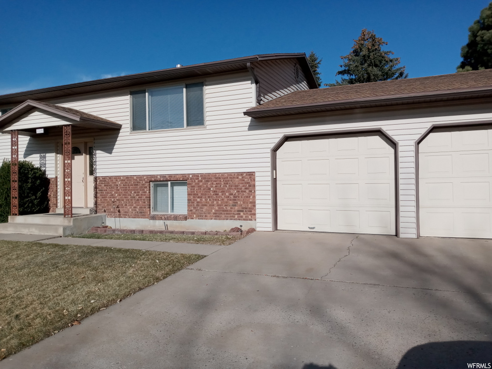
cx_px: 246
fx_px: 398
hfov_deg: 63.4
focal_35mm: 28
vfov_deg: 49.7
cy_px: 184
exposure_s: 1/3906
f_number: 1.8
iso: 100
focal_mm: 3.61
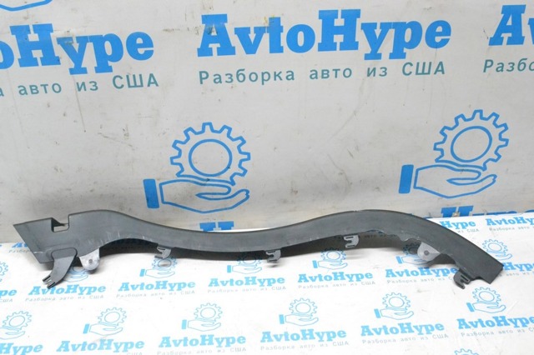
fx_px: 534
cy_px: 178
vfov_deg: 36.8
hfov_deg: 53.2
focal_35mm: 36
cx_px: 267
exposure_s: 1/160
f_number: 9
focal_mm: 24
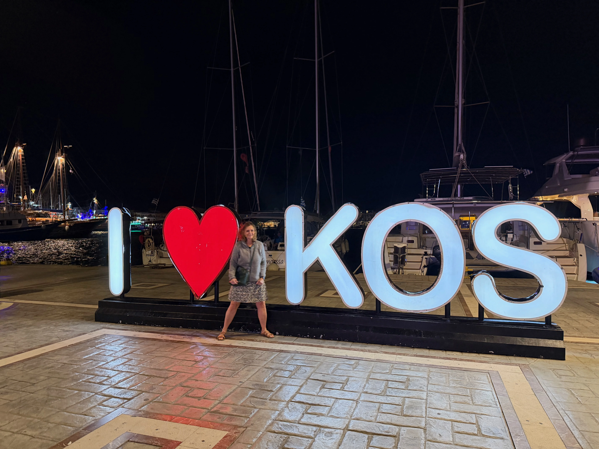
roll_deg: +0.4
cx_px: 300
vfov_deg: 56.8
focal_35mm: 24
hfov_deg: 71.6
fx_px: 415
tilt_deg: -0.7
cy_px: 224
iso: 500
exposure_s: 1/50
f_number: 1.78
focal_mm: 6.76
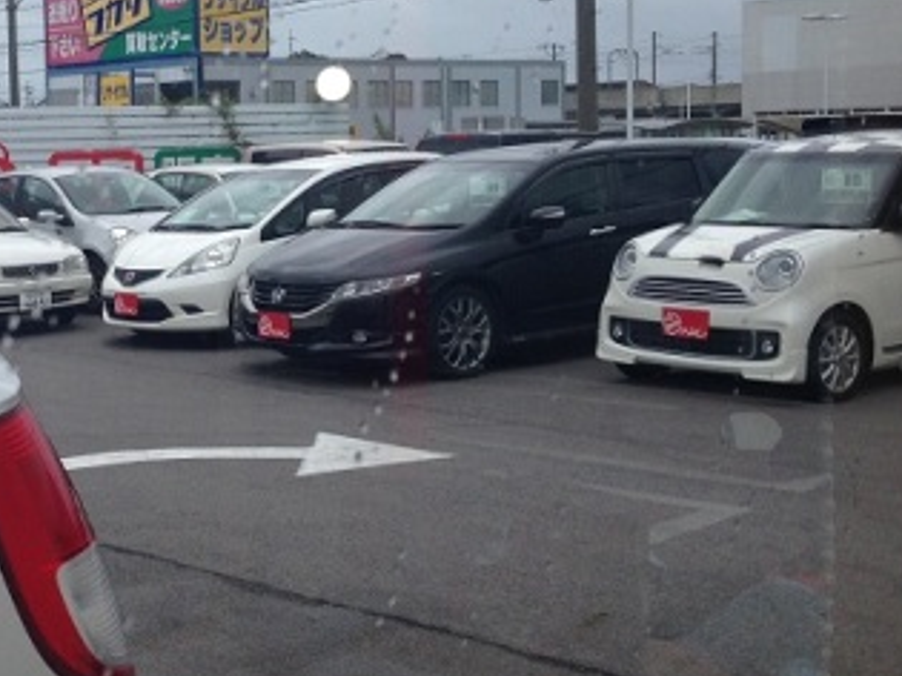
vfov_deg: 21.9
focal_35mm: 67
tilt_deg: -5.2
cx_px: 115
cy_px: 261
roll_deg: +2.9
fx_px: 1745
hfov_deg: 28.0
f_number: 2.4
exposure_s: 1/985
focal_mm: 4.12
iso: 50
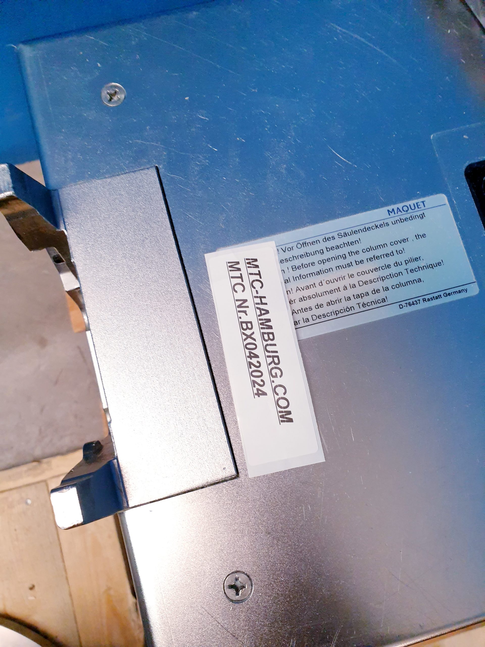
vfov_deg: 67.3
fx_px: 486
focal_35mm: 26
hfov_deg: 53.1
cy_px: 324
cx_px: 242
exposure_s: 1/100
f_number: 2.4
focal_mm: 4.3
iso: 250
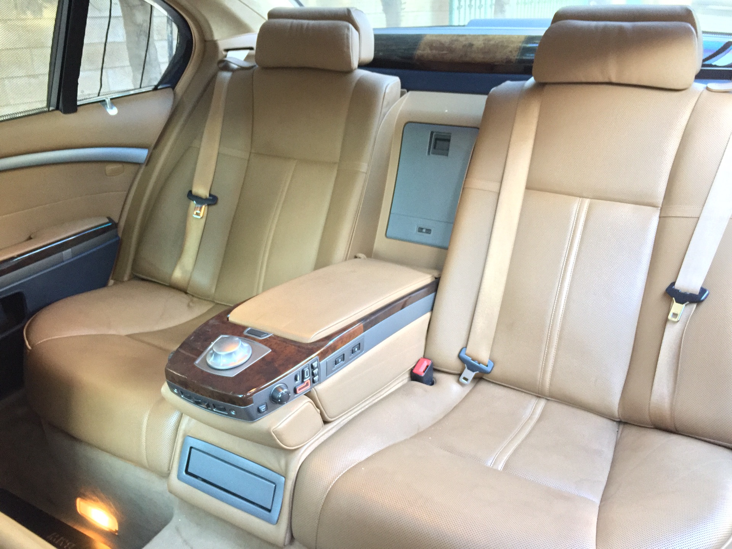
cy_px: 274
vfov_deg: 48.2
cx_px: 366
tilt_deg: -23.3
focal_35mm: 29
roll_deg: -0.1
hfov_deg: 61.7
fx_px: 613
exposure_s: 1/17
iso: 320
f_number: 2.2
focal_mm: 4.15
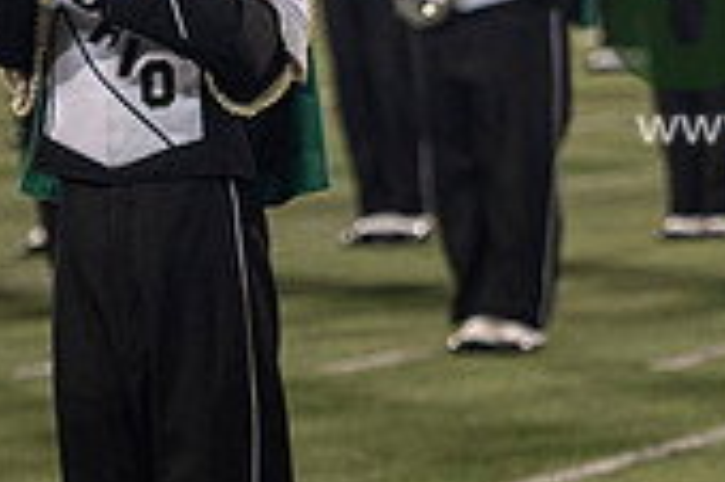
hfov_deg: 5.2
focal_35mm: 396
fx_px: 7967
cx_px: 930
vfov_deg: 3.5
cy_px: -26
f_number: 2.8
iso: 1000
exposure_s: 1/500
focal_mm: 116
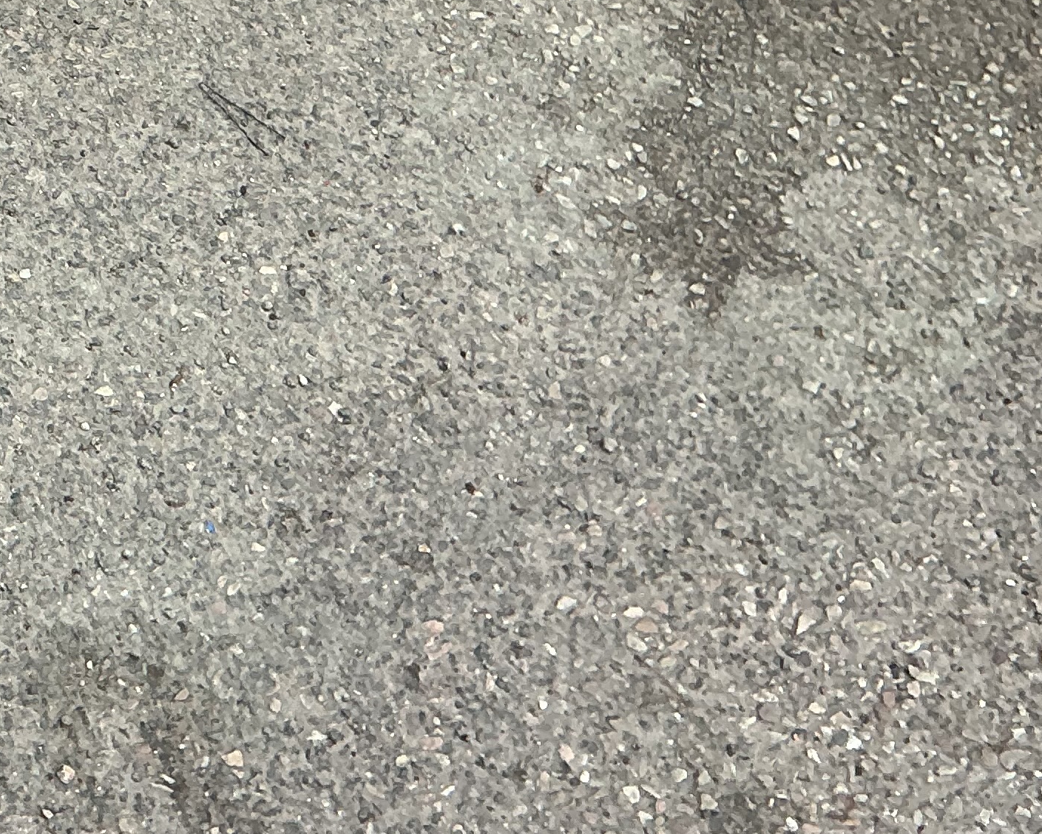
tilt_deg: -51.1
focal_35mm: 81
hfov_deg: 21.3
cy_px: -206
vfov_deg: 17.9
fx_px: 2498
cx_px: -329
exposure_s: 1/635
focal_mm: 3
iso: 25
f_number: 1.8
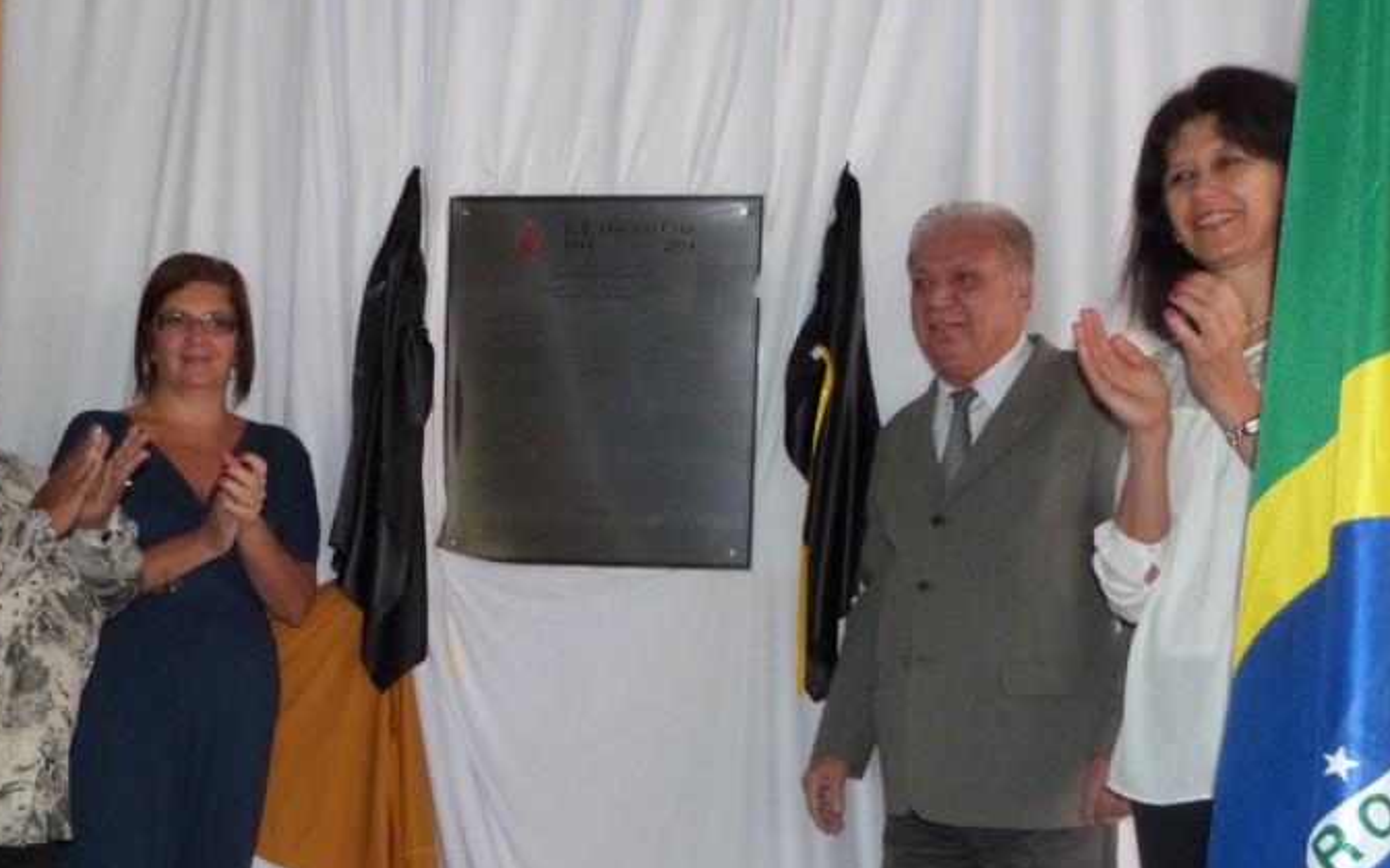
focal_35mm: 42
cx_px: 532
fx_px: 1591
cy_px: 612
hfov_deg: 46.8
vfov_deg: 30.2
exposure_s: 1/125
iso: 400
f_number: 2.8
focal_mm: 4.5
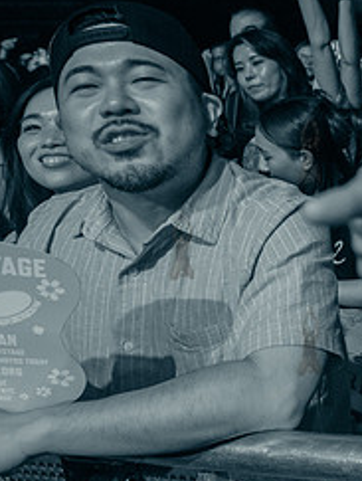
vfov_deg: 34.9
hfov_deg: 21.6
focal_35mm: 55
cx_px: 564
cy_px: 244
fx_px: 765
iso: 5000
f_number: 4
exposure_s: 1/250
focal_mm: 24
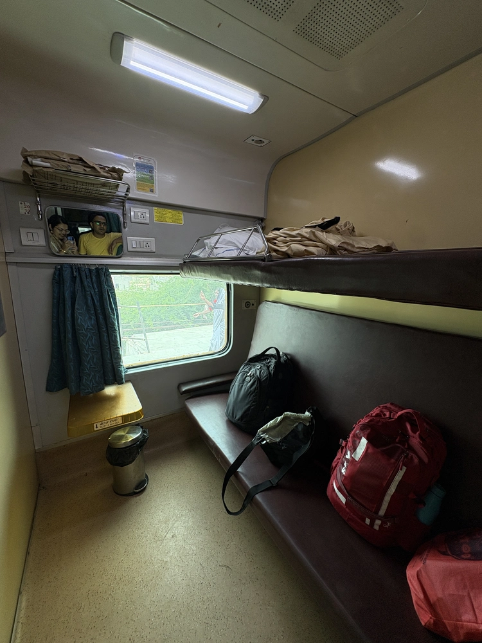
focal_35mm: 14
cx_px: 241
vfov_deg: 102.1
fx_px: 260
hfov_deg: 85.7
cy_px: 322
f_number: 2.2
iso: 125
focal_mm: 2.22
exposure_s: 1/132
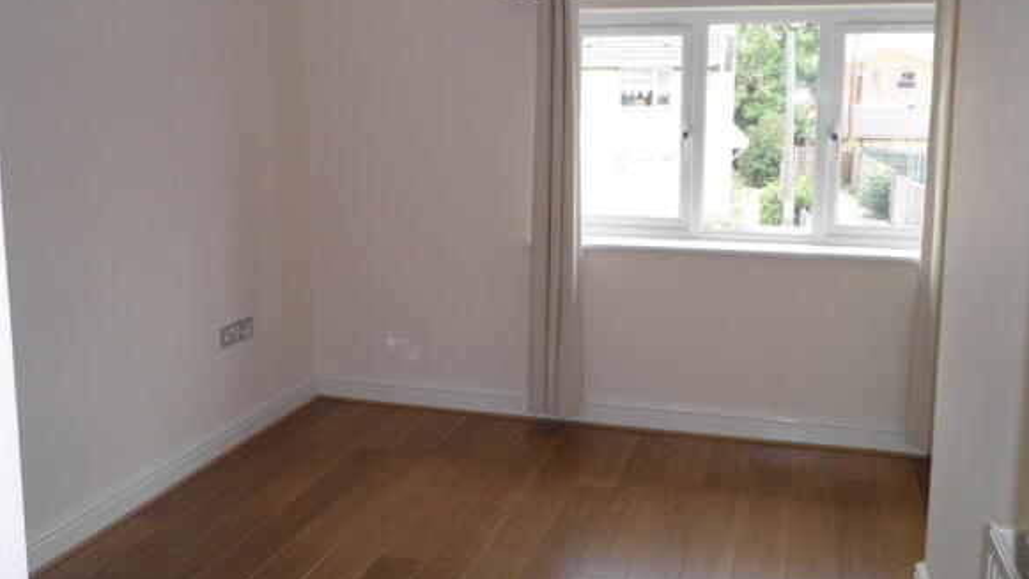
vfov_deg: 33.6
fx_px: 955
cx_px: 514
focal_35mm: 35
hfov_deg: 56.6
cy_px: 236
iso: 160
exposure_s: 1/50
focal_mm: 5.9
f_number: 3.7
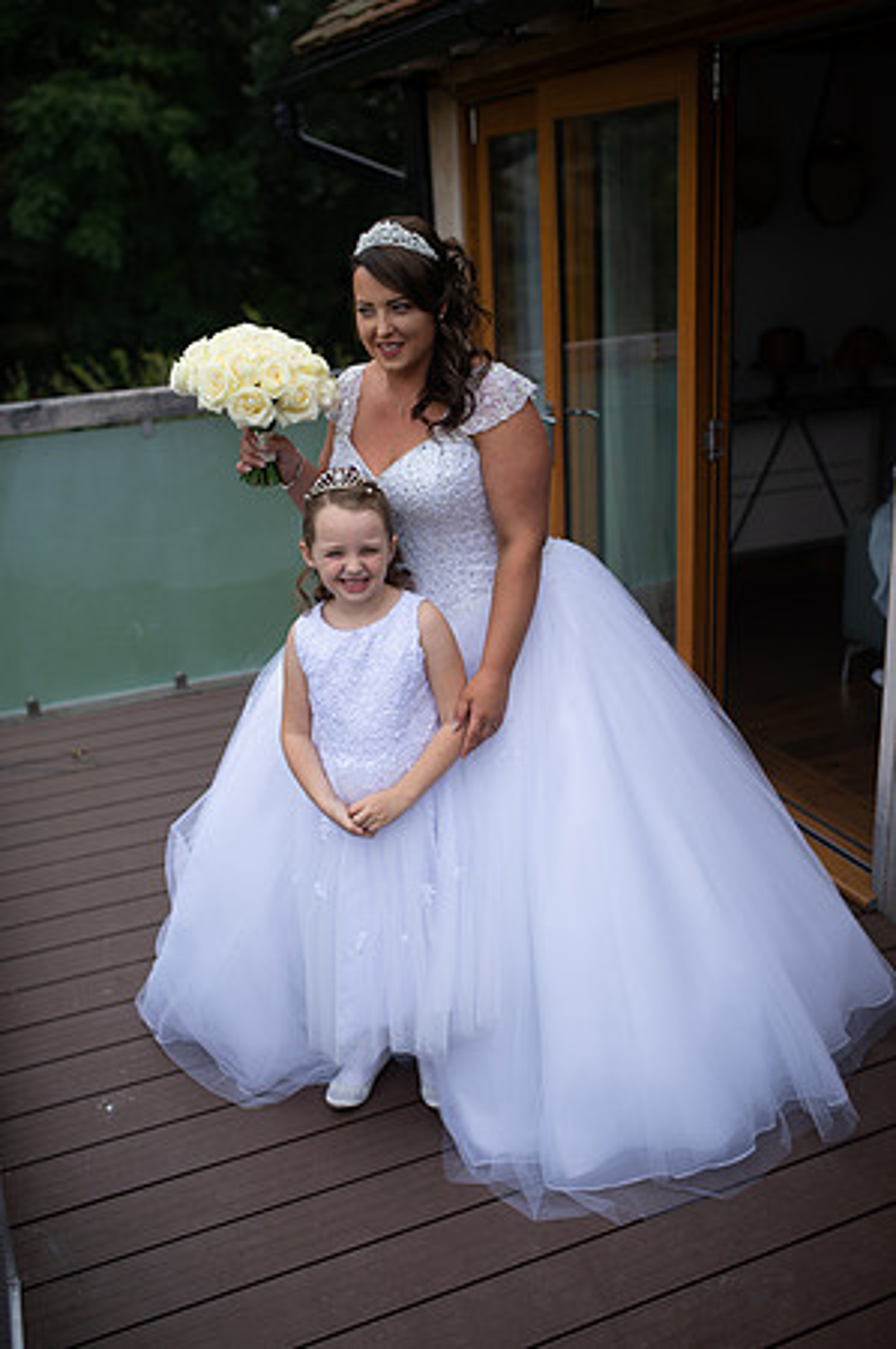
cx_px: 448
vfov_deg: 54.5
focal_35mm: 35
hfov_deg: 37.8
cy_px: 674
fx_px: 1310
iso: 100
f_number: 2.2
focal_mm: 35
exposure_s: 1/1600
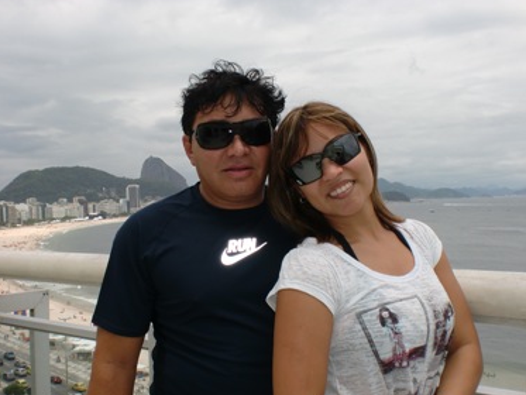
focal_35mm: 42
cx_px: 257
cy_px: 236
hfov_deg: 44.8
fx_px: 638
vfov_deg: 34.3
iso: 64
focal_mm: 6.3
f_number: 5.6
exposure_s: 1/500
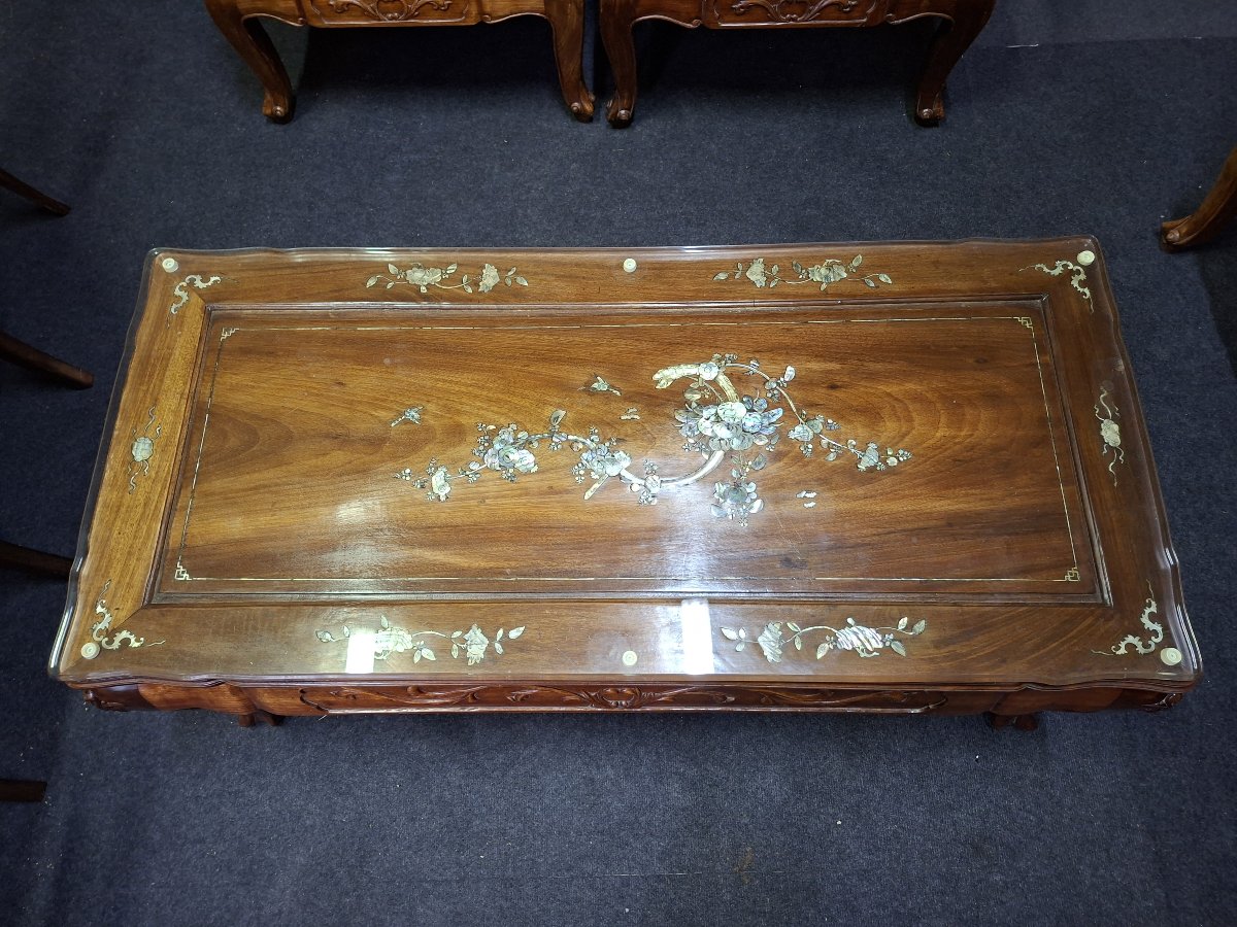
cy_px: 464
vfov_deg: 58.9
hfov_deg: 73.9
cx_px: 618
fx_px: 822
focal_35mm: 23
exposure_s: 1/25
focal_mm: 5.54
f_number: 1.8
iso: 400
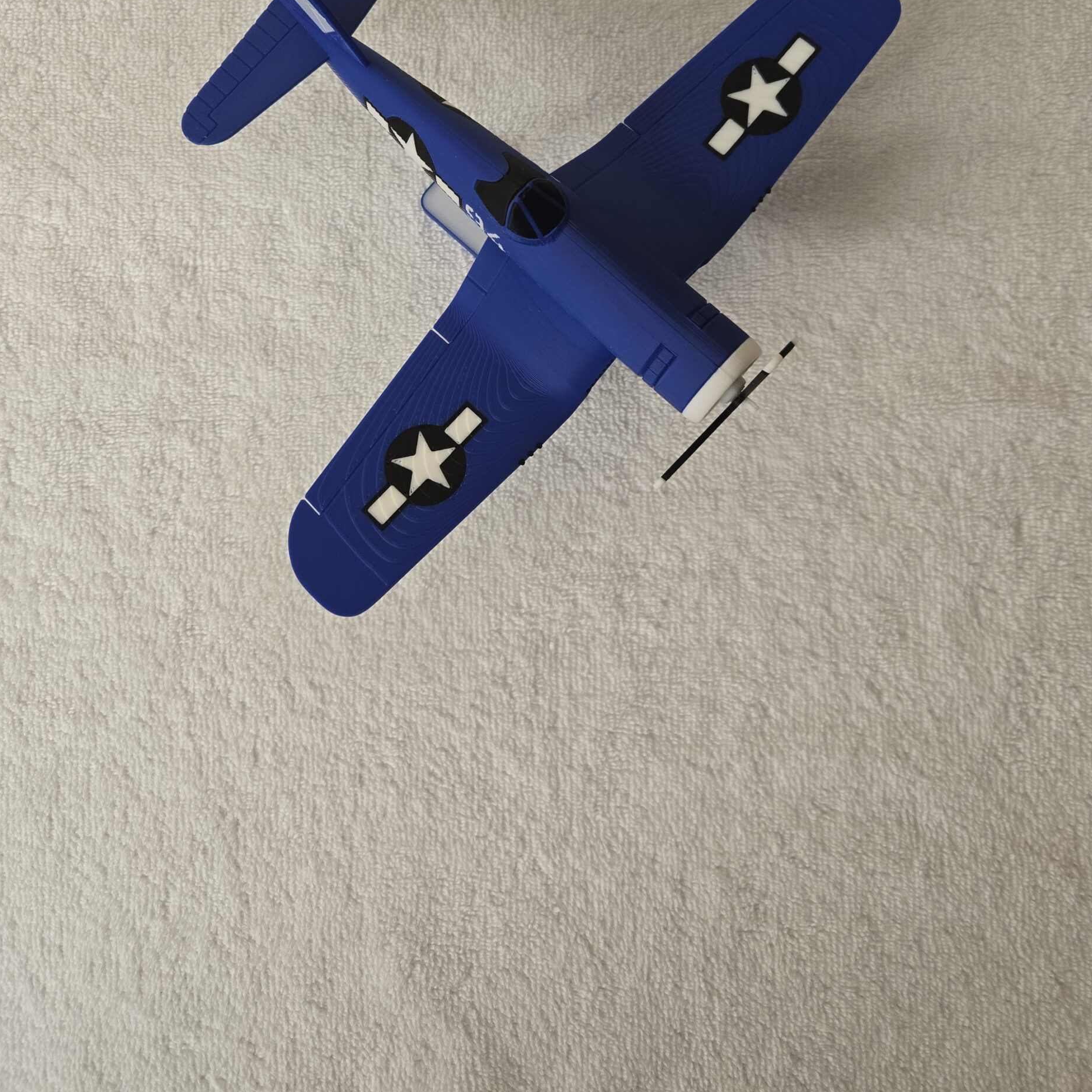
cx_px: 533
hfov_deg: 57.3
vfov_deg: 55.8
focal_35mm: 28
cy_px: 341
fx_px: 999
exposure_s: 1/120
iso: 200
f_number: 1.8
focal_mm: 5.4
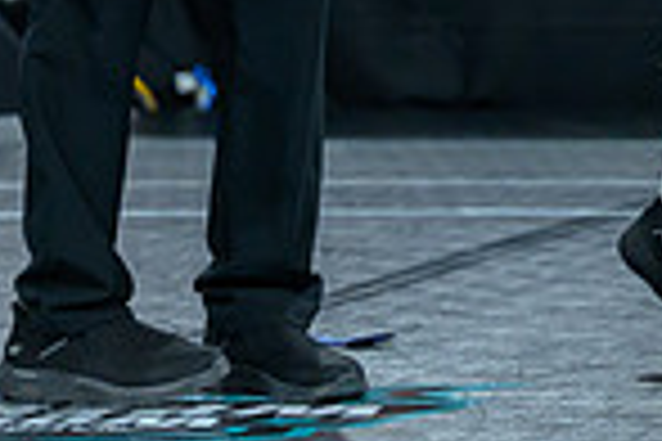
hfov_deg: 6.0
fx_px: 6270
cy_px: -501
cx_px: 412
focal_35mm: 341
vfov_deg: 4.0
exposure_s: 1/800
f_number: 2.8
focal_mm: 74
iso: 2200
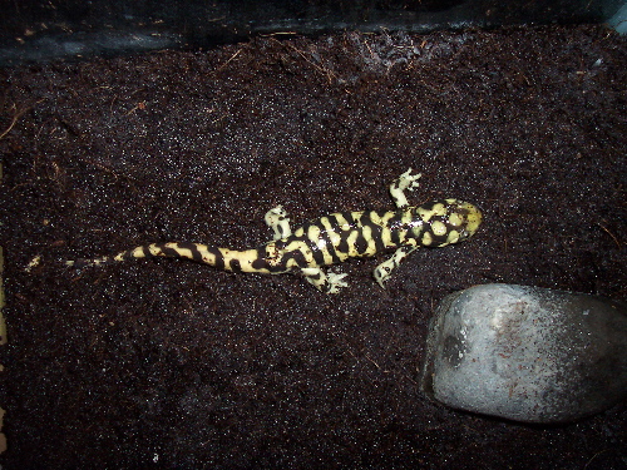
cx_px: 314
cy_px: 235
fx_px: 670
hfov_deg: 50.1
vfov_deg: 38.7
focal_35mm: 37
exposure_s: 1/60
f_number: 2.8
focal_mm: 5.6
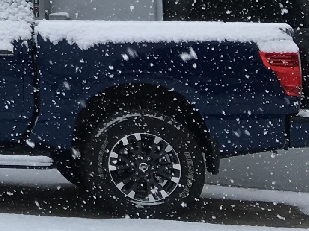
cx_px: -513
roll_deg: -2.5
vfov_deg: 8.7
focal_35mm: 162
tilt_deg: +9.4
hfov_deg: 10.1
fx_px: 1446
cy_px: -211
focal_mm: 4.15
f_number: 2.2
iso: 25
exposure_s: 1/368
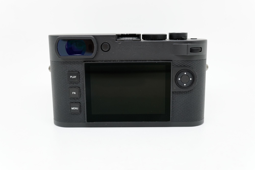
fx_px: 305
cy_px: 85
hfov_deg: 45.4
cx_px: 128
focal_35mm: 43
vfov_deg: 31.2
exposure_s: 1/60
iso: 800
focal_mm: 43
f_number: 9
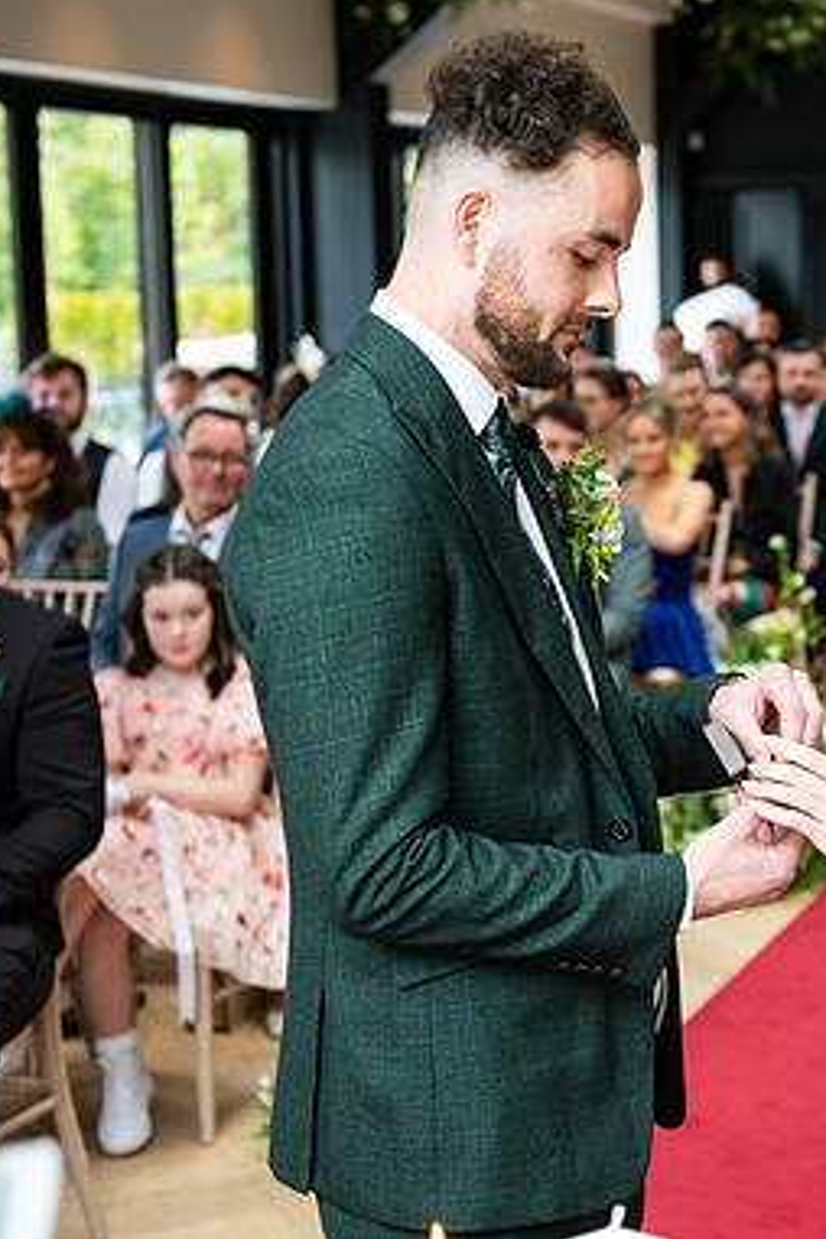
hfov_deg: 18.3
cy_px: 613
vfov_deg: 27.7
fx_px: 2512
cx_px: 793
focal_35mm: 73
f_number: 3.5
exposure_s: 1/200
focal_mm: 48
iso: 400
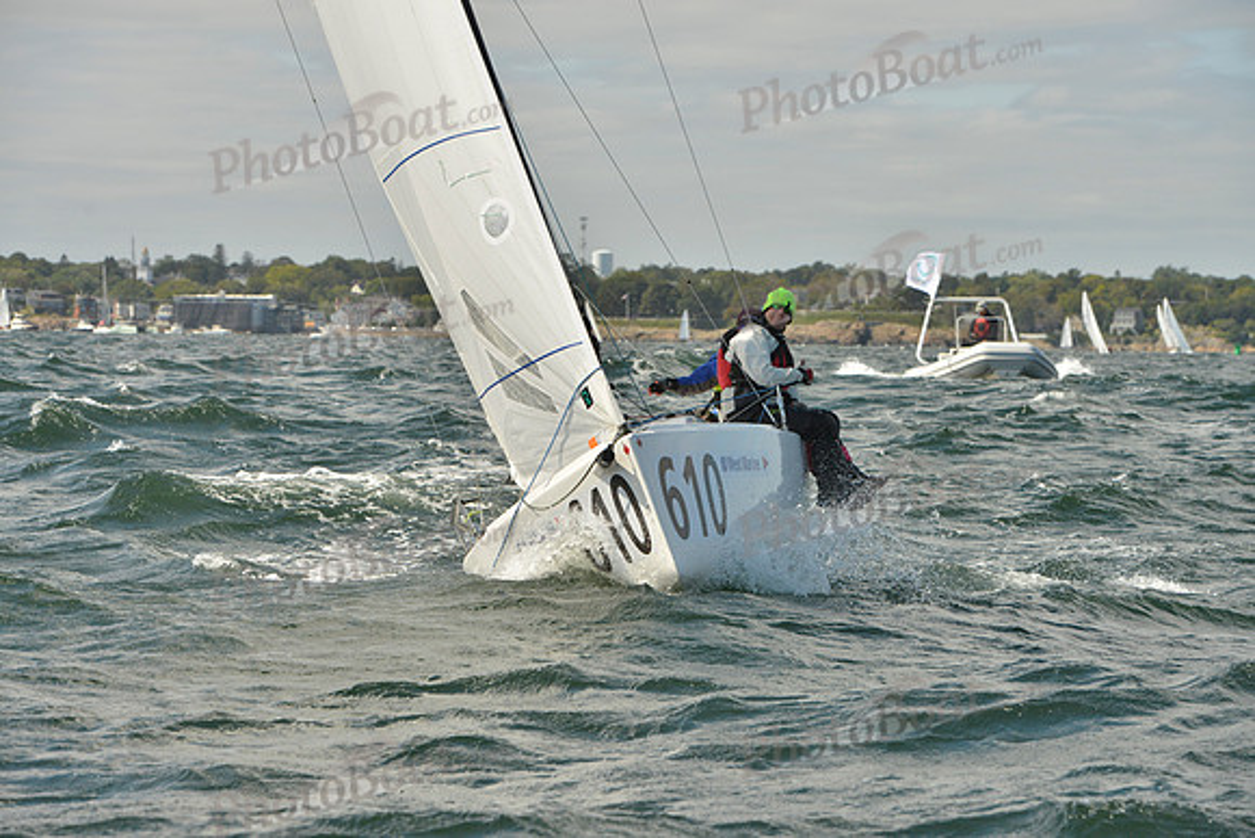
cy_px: 419
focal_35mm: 125
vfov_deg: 11.0
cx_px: 628
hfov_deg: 16.4
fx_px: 4358
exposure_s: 1/1600
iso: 400
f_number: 9
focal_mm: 125
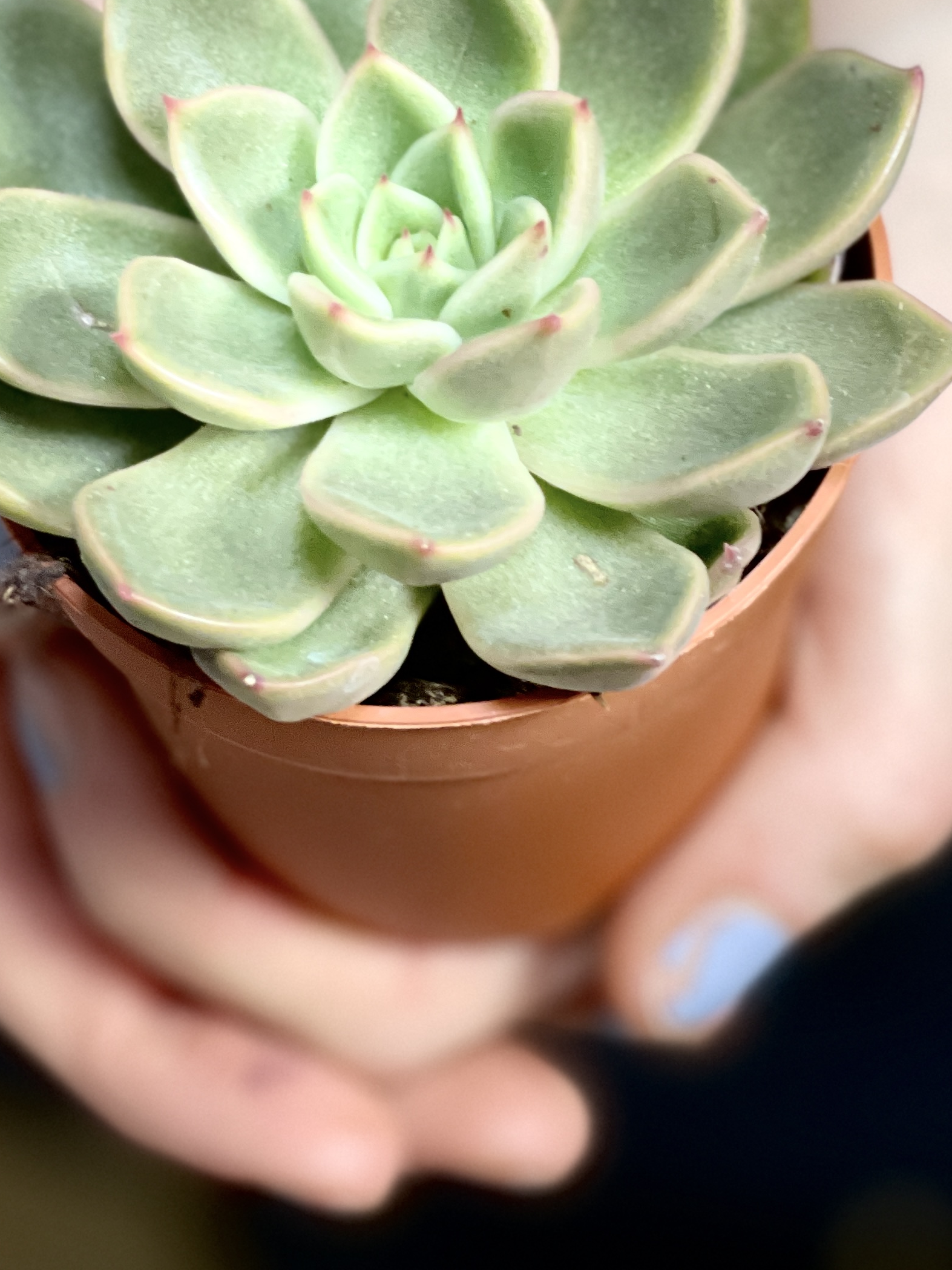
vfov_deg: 15.8
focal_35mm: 123
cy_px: 156
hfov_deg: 12.0
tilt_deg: -48.3
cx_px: 587
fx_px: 4511
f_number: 2.2
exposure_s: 1/100
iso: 160
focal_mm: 7.5
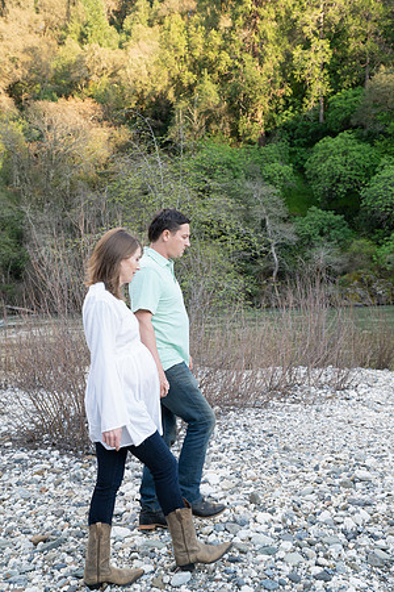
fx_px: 657
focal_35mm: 40
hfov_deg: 33.4
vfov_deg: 48.5
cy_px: 296
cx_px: 197
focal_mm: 40
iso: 500
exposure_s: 1/125
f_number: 5.6
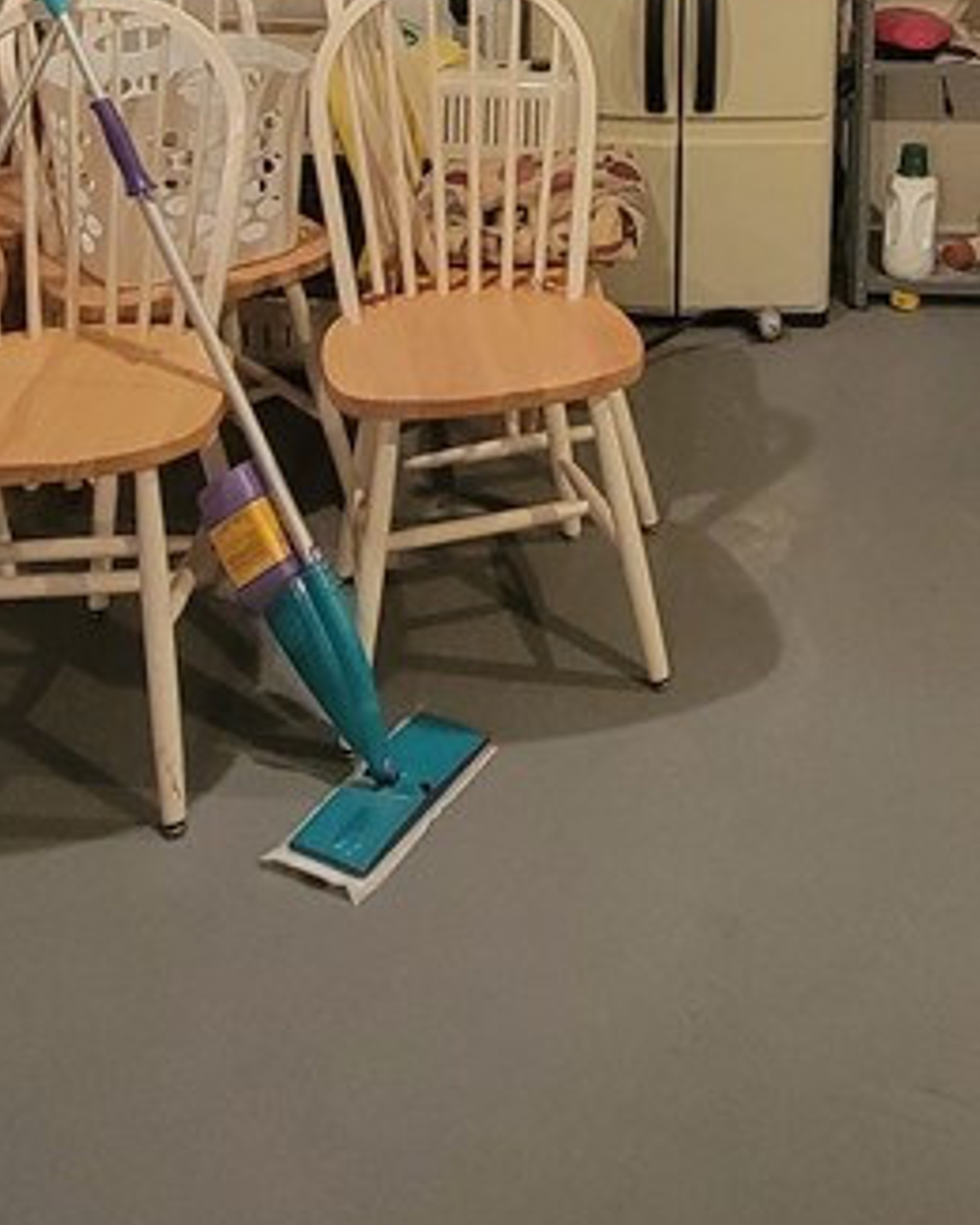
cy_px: -177
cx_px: 769
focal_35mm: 40
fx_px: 1450
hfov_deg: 36.2
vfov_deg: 37.1
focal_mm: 2.2
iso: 640
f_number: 2.2
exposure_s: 1/30
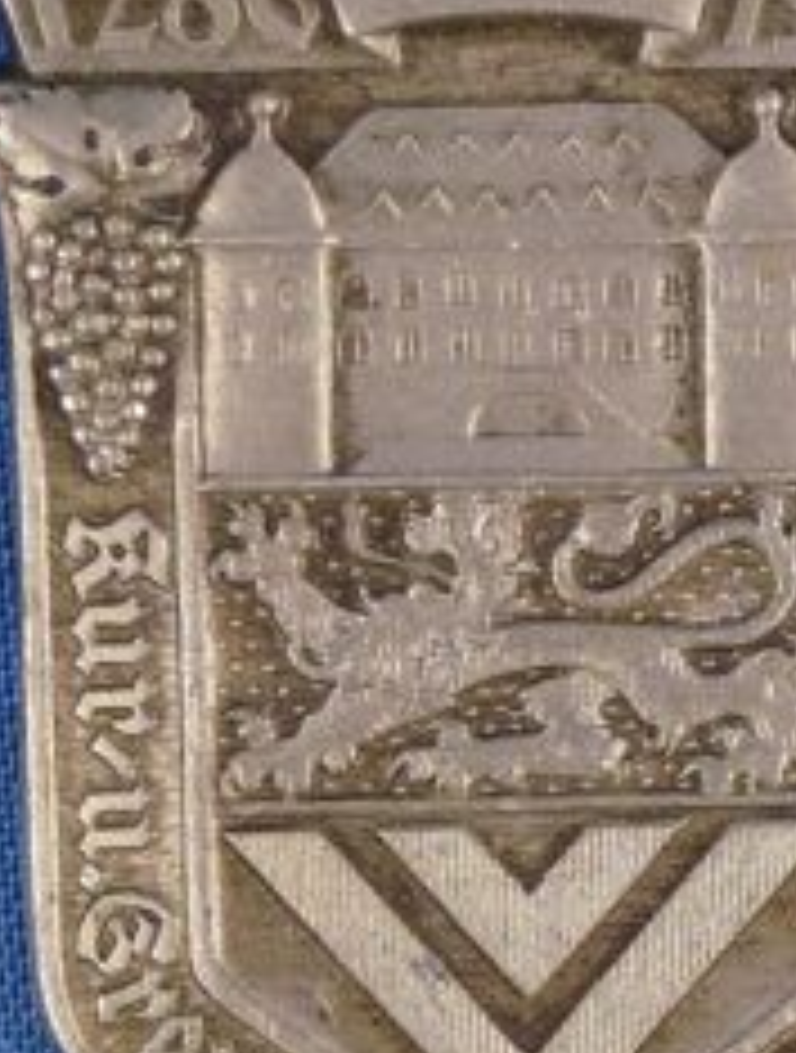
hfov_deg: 11.5
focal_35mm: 129
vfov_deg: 15.2
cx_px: 540
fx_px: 3934
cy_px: 598
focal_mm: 13.6
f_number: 4.7
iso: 320
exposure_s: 1/80
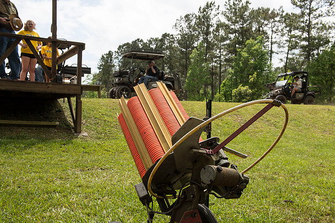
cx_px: 168
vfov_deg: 36.8
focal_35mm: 36
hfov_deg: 53.2
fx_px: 335
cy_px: 112
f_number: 9
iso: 160
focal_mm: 36
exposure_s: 1/250
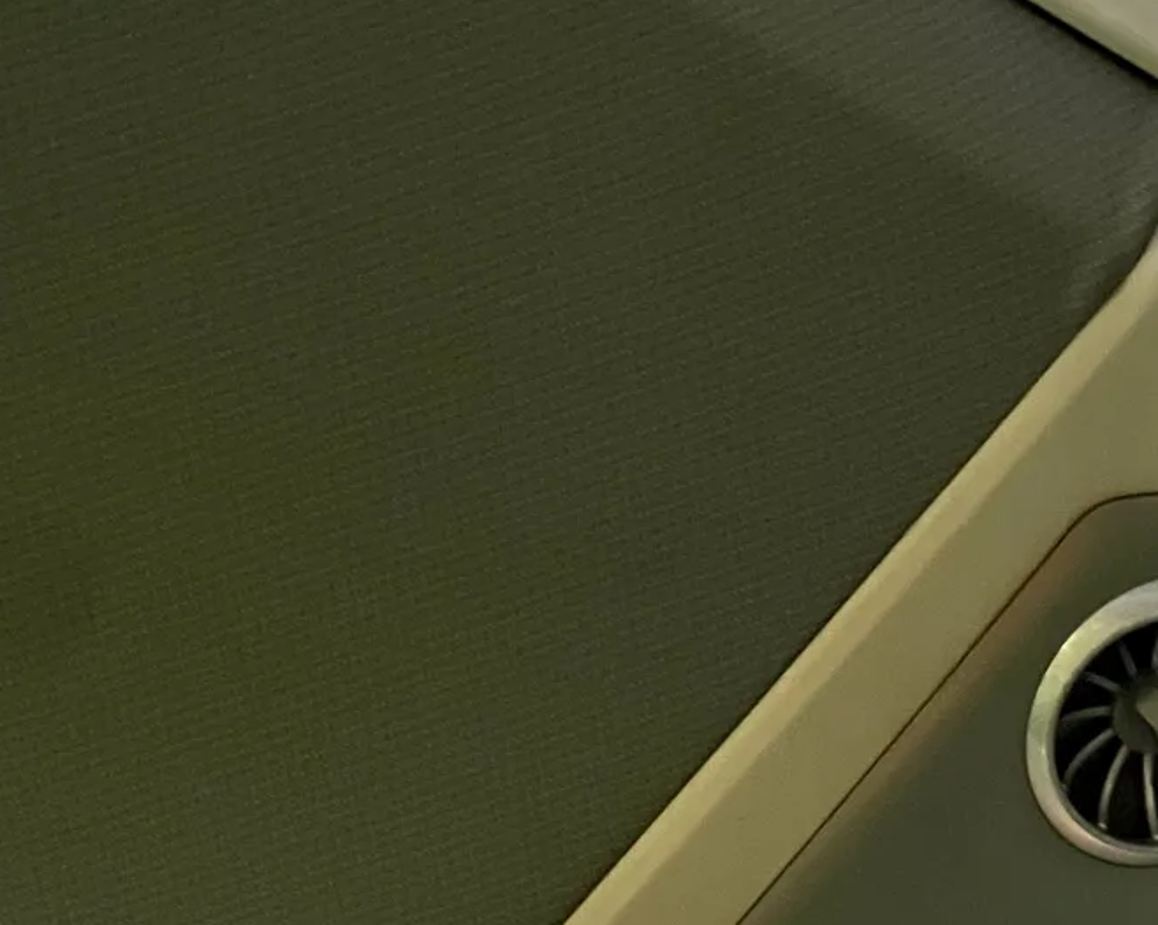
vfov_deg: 10.0
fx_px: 5208
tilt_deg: +38.3
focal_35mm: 152
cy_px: 1038
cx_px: 841
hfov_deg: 12.7
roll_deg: +2.1
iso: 1250
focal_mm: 7.5
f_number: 2.2
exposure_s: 1/30
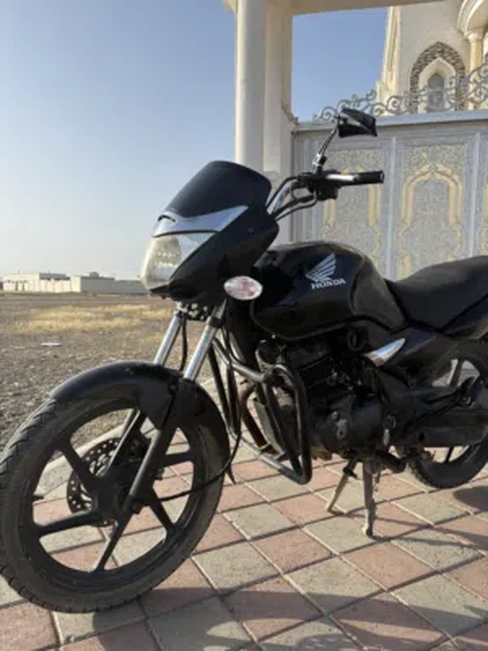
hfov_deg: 53.1
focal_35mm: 26
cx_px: 244
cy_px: 326
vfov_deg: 67.3
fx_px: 489
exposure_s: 1/2747
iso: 50
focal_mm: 5.96
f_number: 1.6
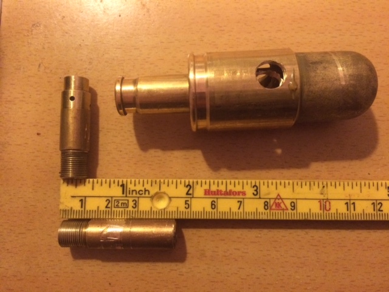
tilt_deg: -85.1
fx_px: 326
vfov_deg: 48.2
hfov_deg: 61.7
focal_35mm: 29
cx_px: 194
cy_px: 146
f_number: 2.2
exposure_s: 1/15
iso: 500
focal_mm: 4.15
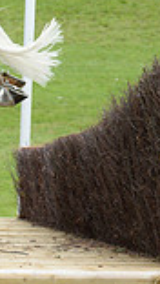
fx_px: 3801
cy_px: 7
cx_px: -235
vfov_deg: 4.3
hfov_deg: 2.4
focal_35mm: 505
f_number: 7.1
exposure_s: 1/1000
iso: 1000
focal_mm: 130
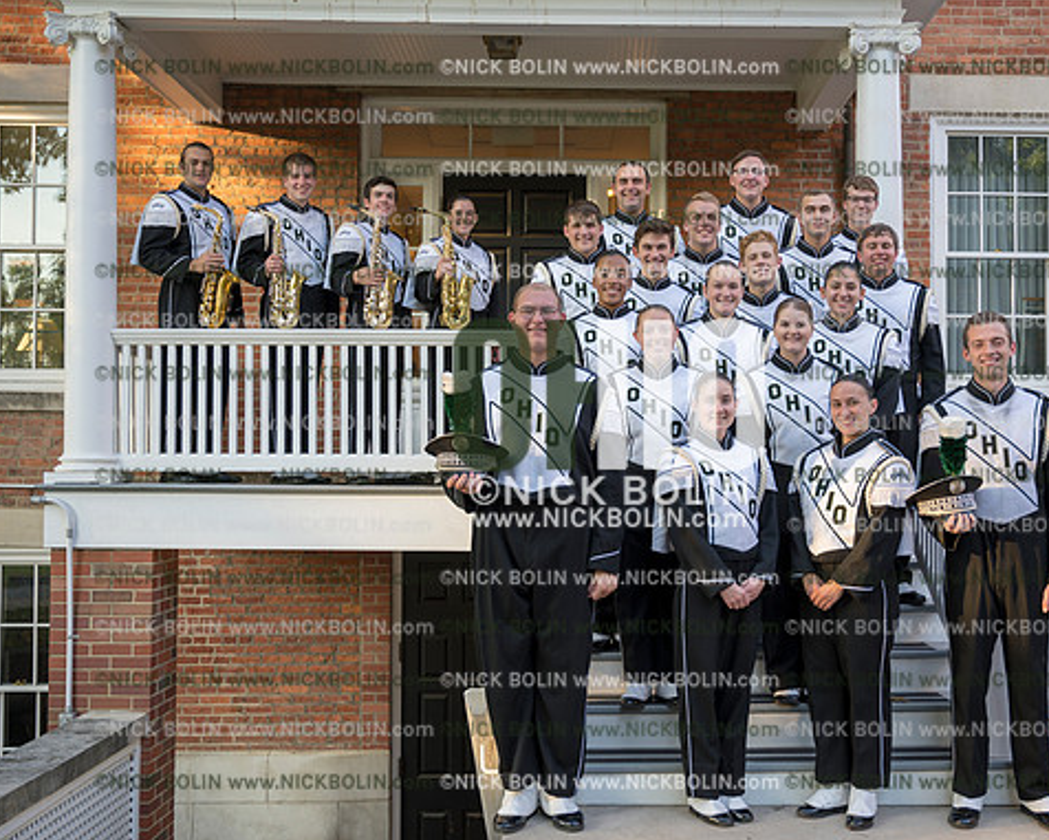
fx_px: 1242
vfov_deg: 37.3
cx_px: 608
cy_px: 424
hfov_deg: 45.6
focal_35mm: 40
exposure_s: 1/60
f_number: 4
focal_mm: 35
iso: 125
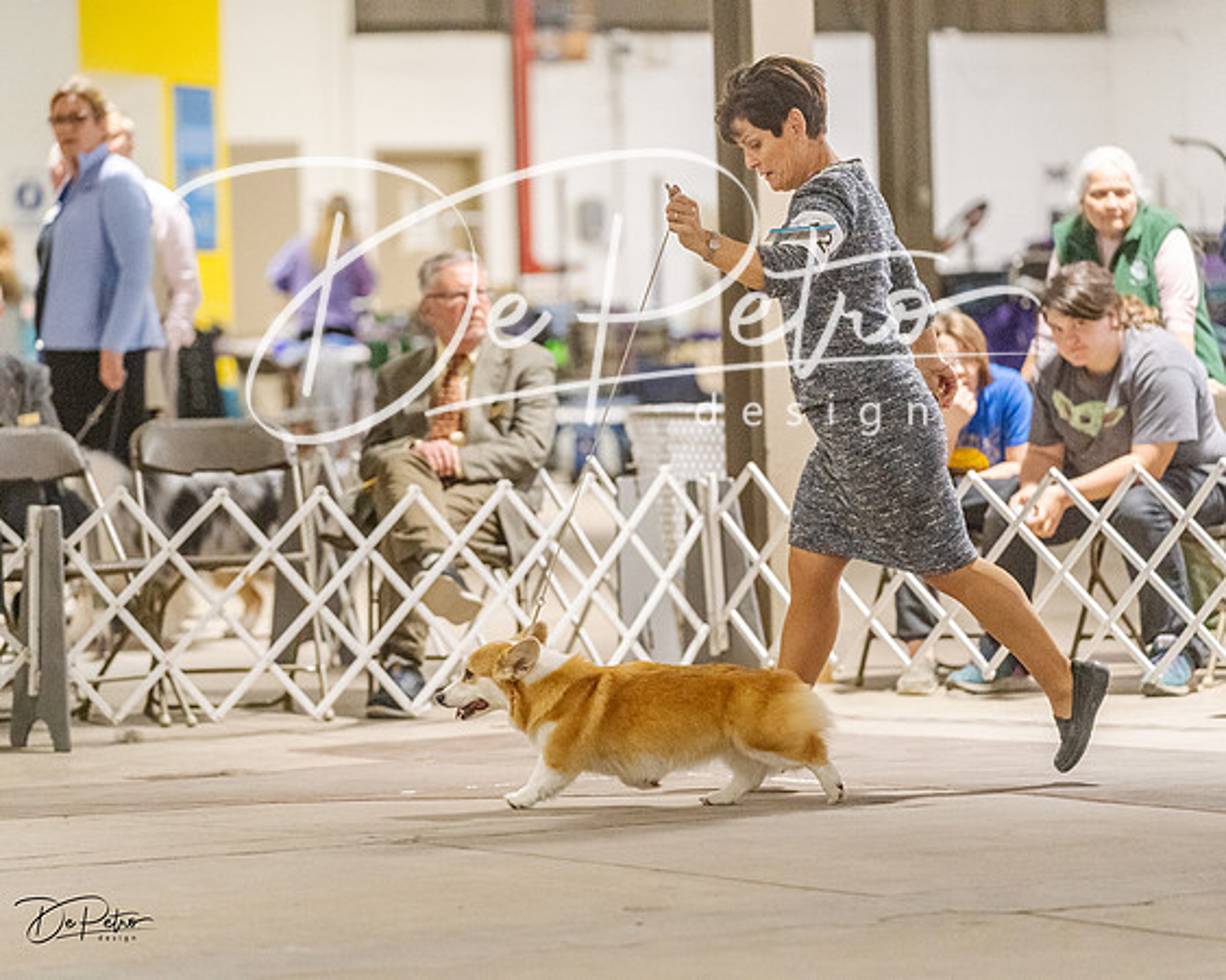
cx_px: 531
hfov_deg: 11.1
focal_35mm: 173
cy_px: 490
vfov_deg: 8.9
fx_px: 6291
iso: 6400
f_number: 3.2
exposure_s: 1/400
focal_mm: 154
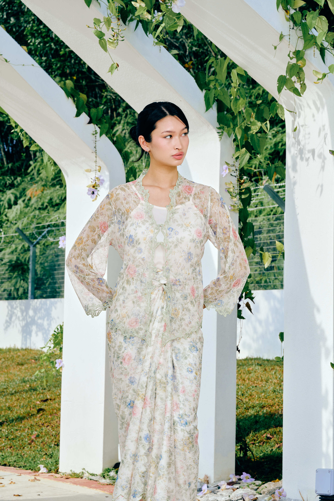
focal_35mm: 75
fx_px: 1044
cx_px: 167
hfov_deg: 18.2
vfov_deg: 27.0
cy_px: 250
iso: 125
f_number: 10
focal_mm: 75
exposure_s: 1/125
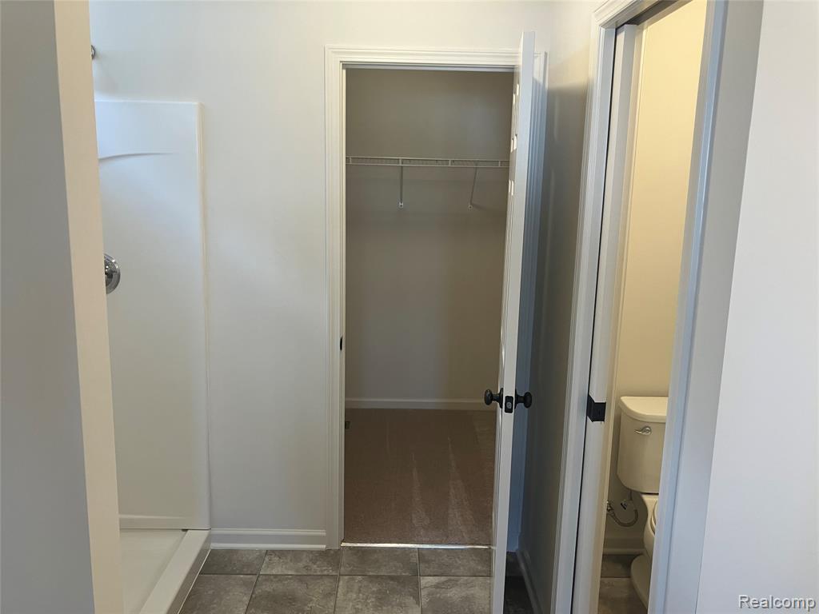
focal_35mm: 28
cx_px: 410
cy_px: 307
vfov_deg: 49.7
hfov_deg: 63.4
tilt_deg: -11.5
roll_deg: +0.3
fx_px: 662
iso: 64
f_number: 1.8
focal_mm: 3.99
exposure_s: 1/60
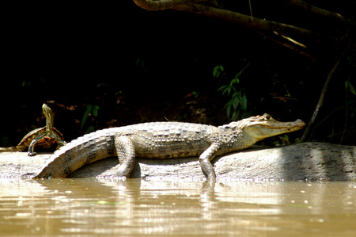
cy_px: 118
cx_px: 178
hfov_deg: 5.7
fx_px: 3556
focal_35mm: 360
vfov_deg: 3.8
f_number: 9
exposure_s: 1/160
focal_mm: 240
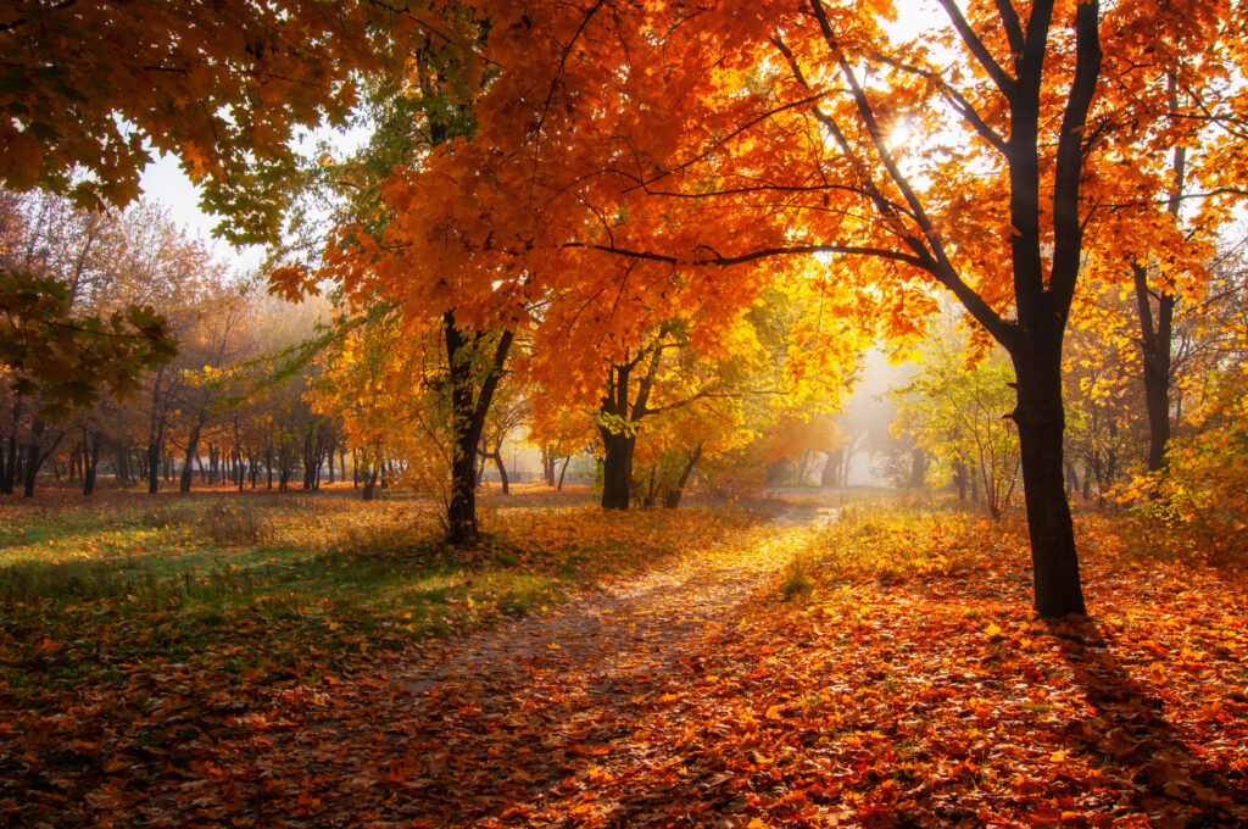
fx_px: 1039
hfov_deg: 62.0
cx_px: 624
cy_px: 414
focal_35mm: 30
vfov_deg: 43.5
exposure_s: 1/180
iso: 200
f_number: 11
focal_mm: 20
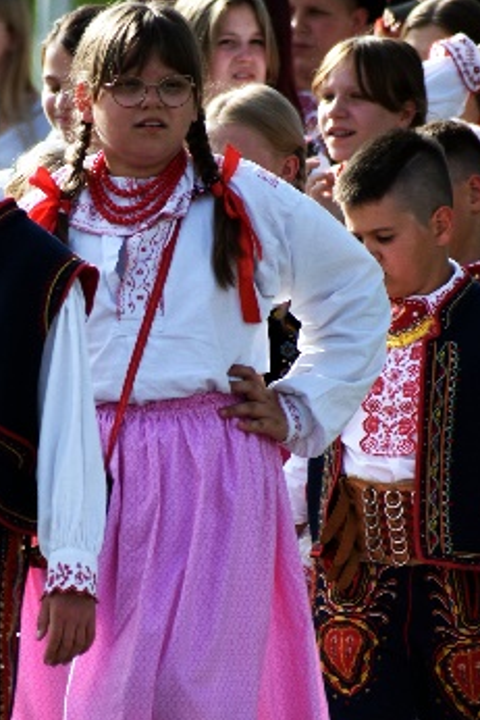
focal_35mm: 1040
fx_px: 20778
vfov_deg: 2.0
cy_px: 556
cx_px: 151
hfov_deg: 1.3
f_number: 6.3
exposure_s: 1/500
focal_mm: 300
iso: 200
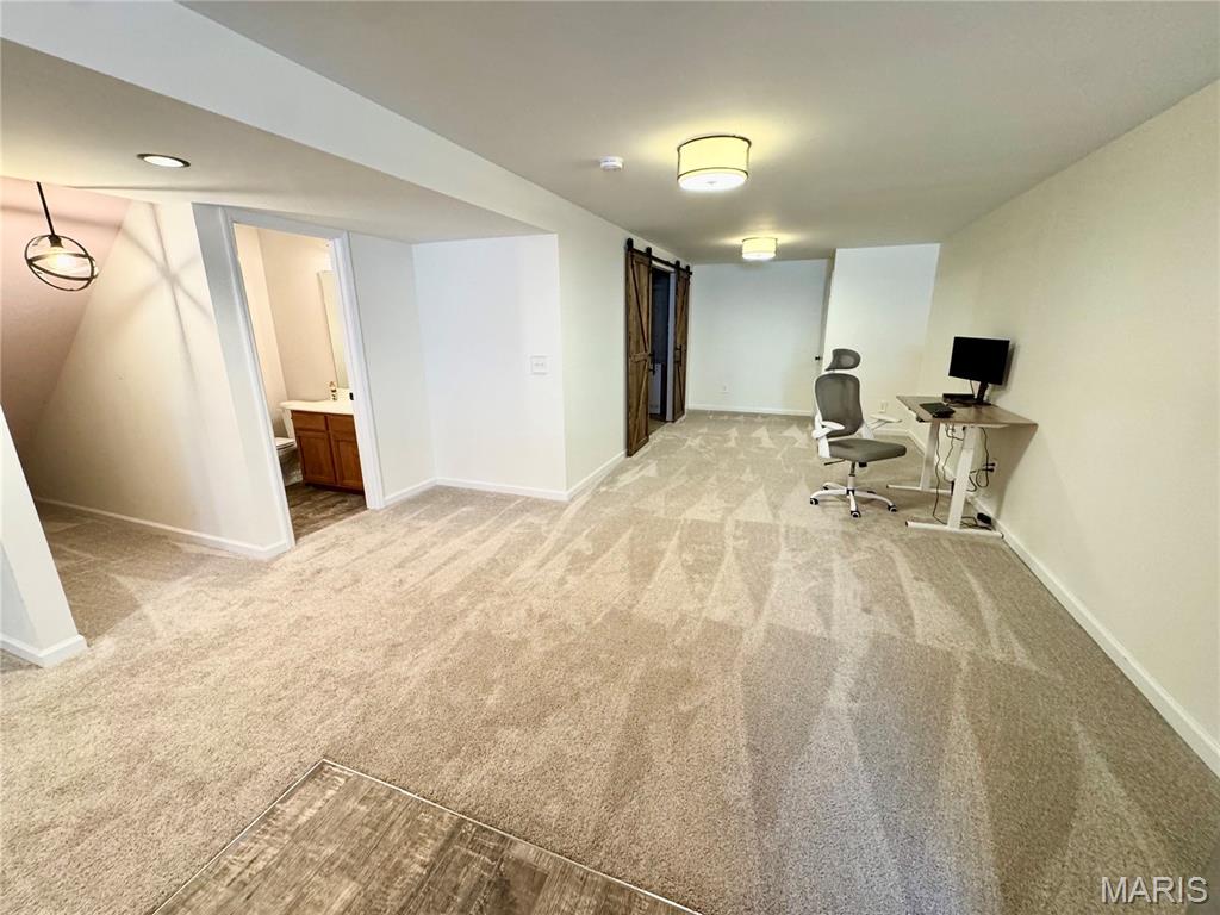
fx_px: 493
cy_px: 458
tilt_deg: -15.4
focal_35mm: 14
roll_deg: +0.9
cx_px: 610
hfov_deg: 102.1
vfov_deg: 85.7
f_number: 2.2
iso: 400
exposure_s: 1/60
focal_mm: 2.22
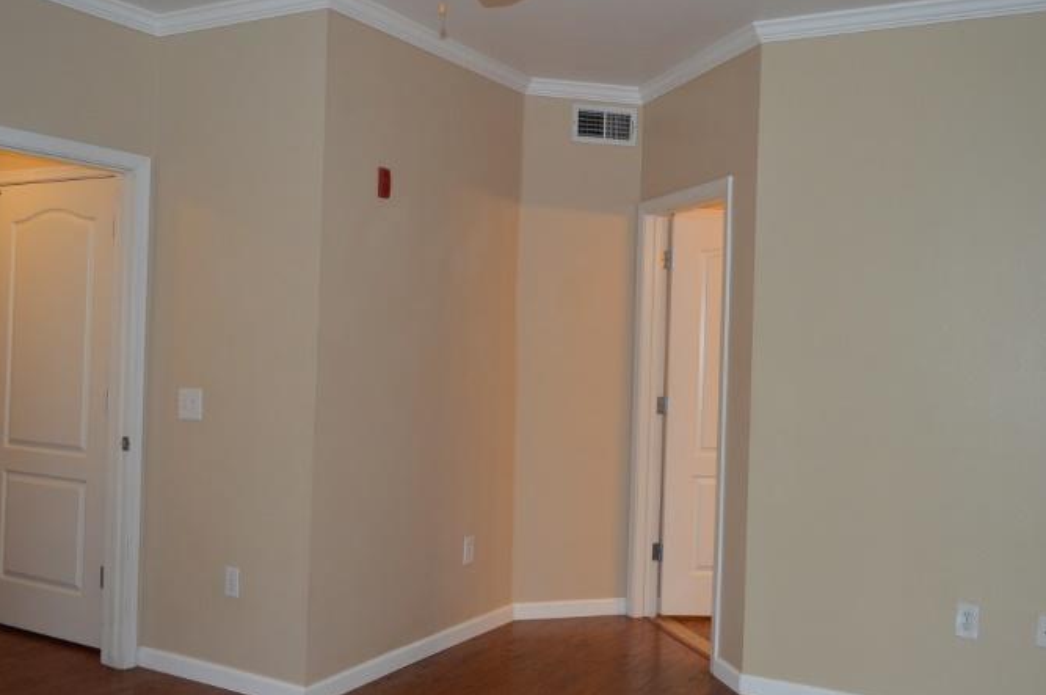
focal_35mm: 36
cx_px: 488
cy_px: 337
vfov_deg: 36.8
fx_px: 1045
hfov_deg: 53.1
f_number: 3.8
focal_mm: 20
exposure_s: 1/60
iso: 450
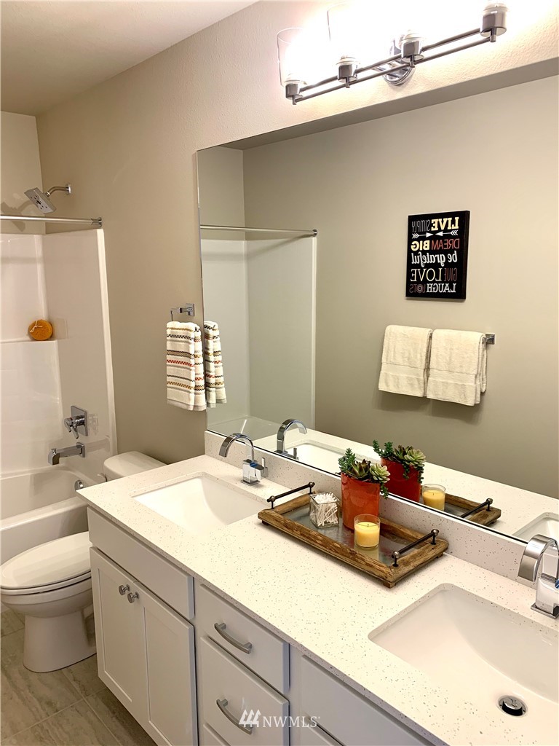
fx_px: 560
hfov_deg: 53.1
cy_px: 373
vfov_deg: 67.3
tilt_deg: -11.9
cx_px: 280
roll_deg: +0.4
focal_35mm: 26
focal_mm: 4.25
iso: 64
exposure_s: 1/60
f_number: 1.8
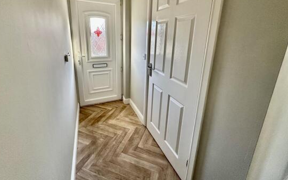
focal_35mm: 16
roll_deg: -1.3
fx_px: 126
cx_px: 139
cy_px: 67
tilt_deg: -13.9
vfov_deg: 70.1
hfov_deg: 97.8
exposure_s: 1/99
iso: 250
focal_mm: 2.22
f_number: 2.2
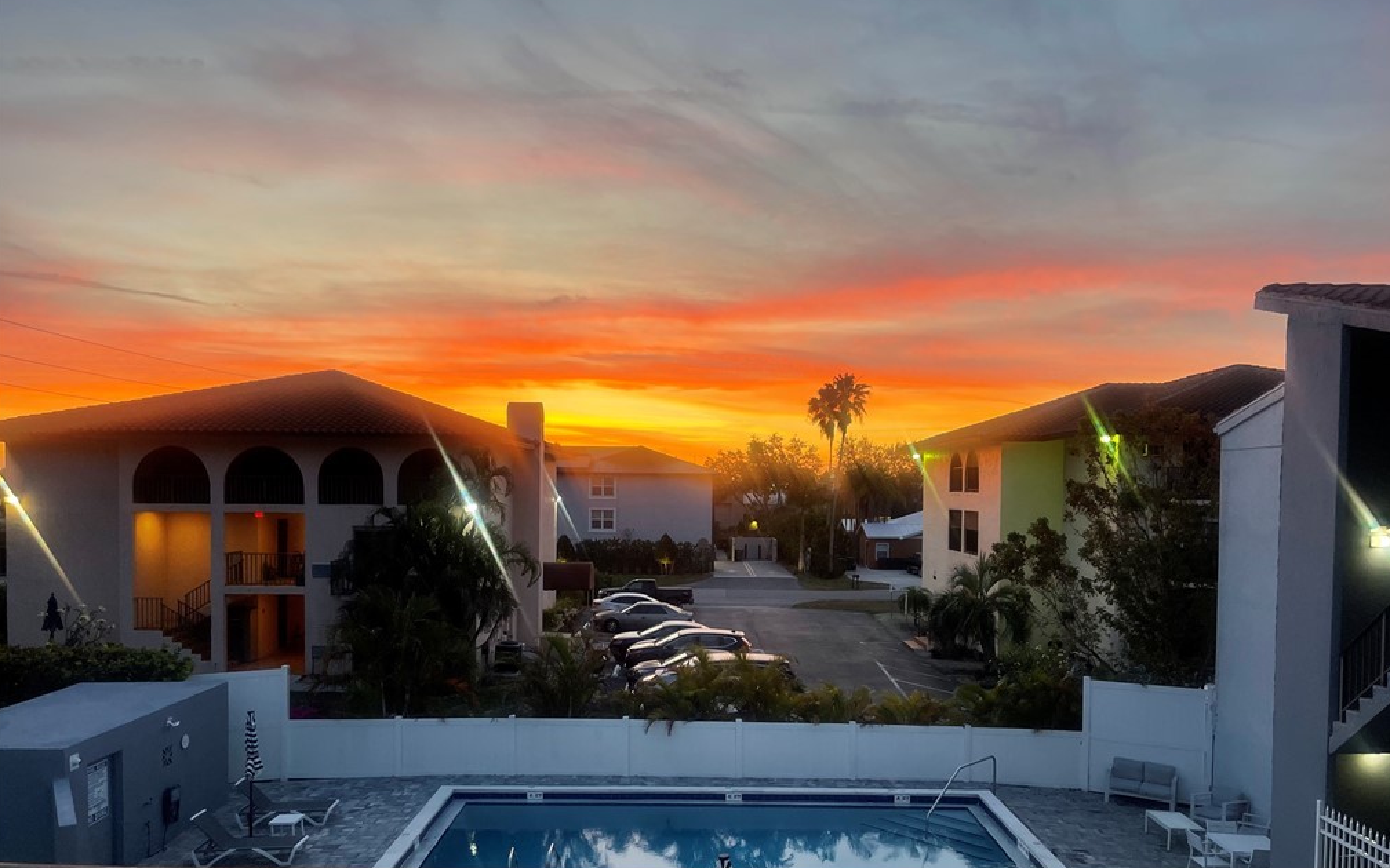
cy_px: 508
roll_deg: -1.6
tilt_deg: -2.4
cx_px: 699
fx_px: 1061
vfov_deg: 44.4
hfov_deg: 66.5
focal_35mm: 28
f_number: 1.6
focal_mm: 5.1
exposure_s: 1/60
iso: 64
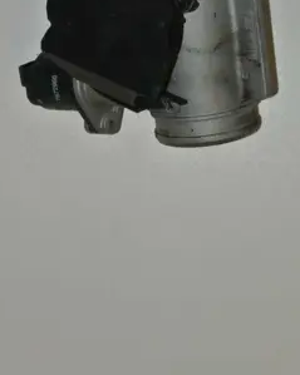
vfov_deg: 14.0
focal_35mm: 137
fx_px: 1521
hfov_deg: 11.3
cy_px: 94
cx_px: 126
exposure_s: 1/60
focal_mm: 30
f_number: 5.6
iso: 200
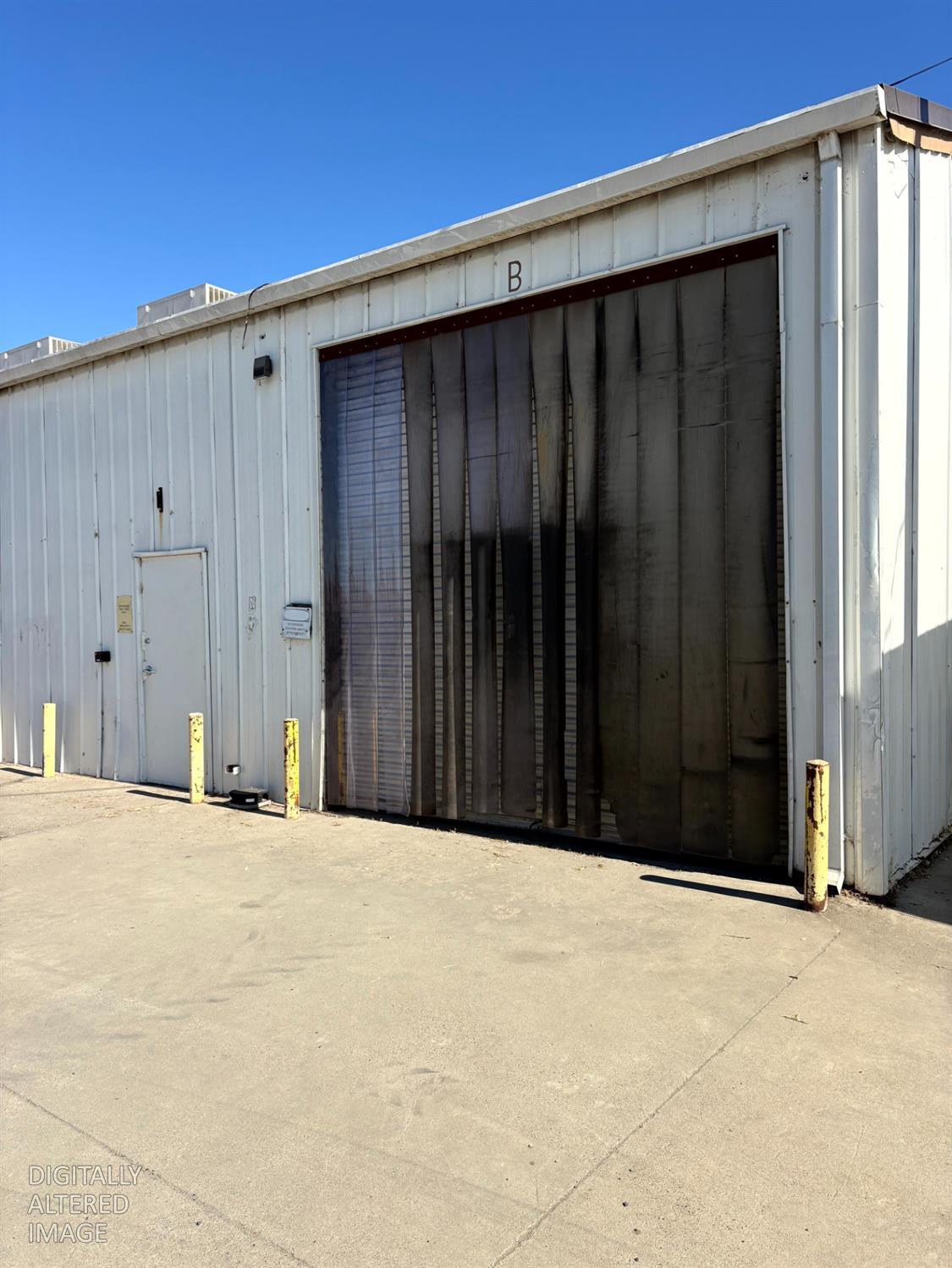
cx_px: 476
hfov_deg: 53.1
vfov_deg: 67.3
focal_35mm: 26
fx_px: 953
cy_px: 634
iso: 50
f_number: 1.6
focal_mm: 5.96
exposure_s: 1/3279
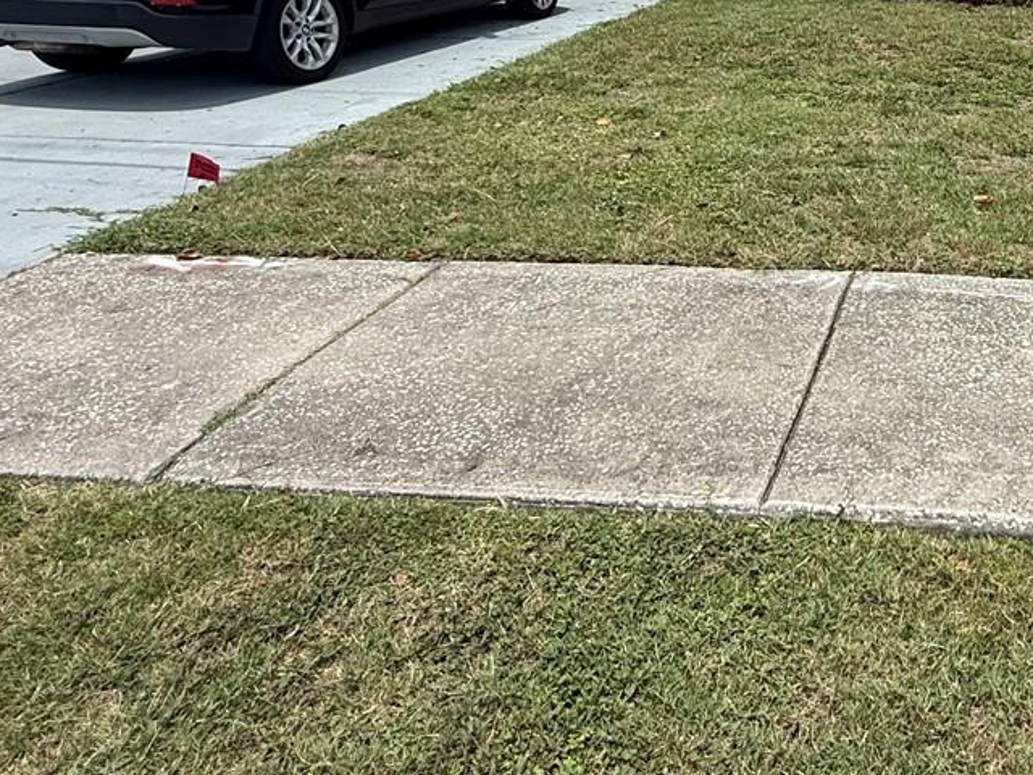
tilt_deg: -9.2
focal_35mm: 35
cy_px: 74
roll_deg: -0.7
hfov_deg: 48.6
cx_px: 873
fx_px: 1044
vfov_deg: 37.9
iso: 50
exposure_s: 1/2024
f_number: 2.2
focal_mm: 2.22
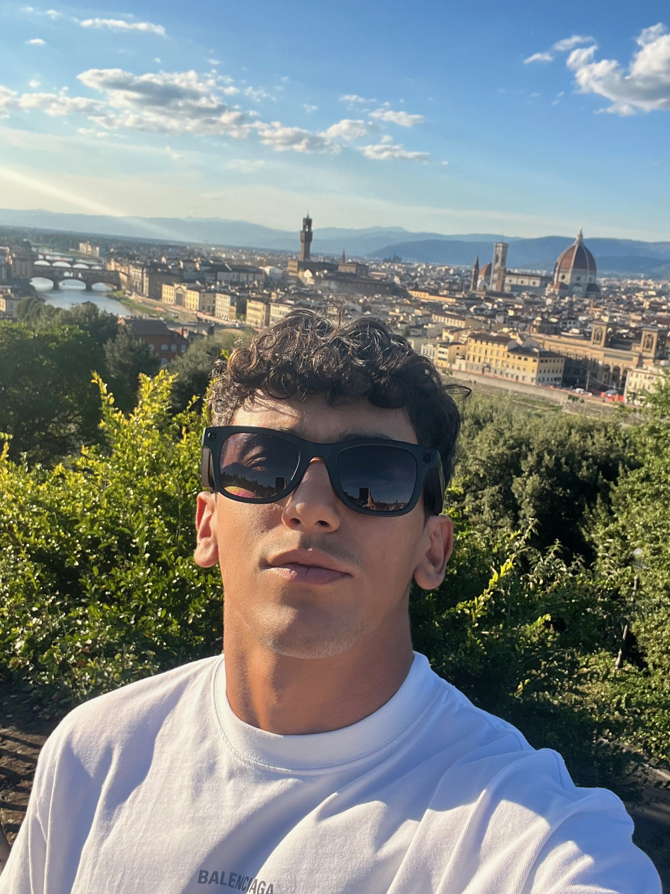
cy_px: 470
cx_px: 346
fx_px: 877
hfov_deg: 41.8
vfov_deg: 53.9
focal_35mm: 34
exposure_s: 1/318
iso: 32
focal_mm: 2.71
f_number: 2.2
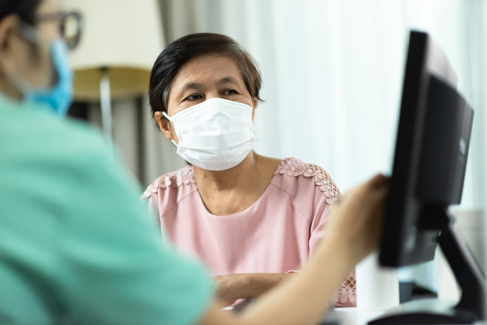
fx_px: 1150
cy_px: 162
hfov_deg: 23.9
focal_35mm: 85
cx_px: 244
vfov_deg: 16.1
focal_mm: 85
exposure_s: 1/320
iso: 800
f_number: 2
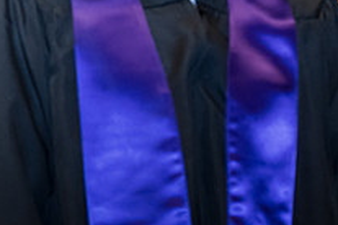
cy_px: 11
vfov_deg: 6.0
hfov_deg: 8.8
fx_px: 2159
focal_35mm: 230
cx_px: -96
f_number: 4
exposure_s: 1/200
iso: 2000
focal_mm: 82
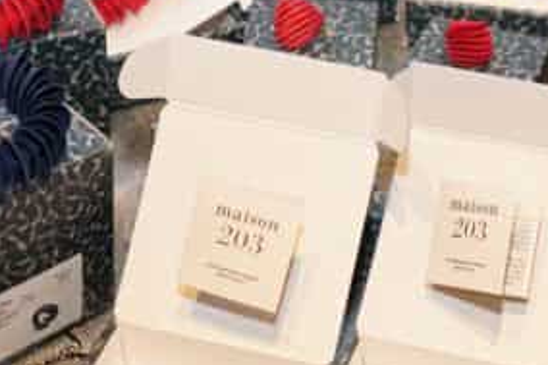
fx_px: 1810
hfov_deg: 17.1
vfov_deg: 11.5
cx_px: 444
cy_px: 109
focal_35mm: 119
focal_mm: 33
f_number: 4
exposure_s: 1/125
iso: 1600
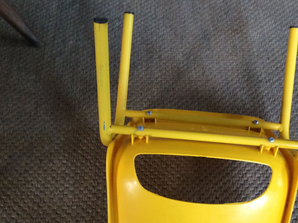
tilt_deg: -56.8
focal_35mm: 50
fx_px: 430
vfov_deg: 28.9
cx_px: 182
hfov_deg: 38.1
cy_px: 147
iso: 160
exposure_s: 1/25
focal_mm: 3.3
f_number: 2.4
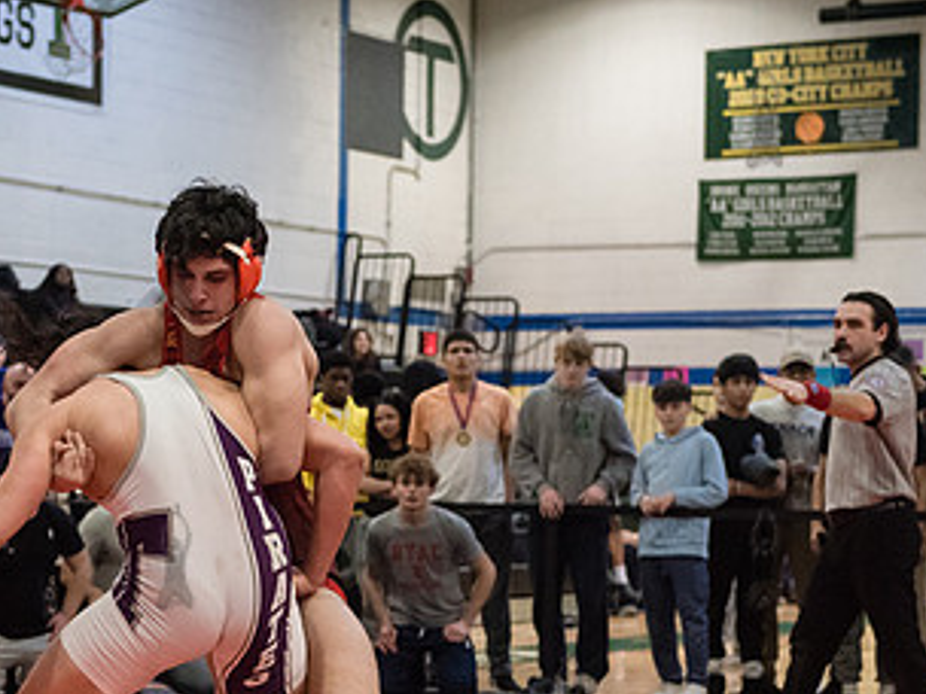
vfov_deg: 14.6
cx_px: 174
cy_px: 556
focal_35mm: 101
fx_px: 2702
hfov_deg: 19.2
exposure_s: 1/500
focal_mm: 55
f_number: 3.2
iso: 8000
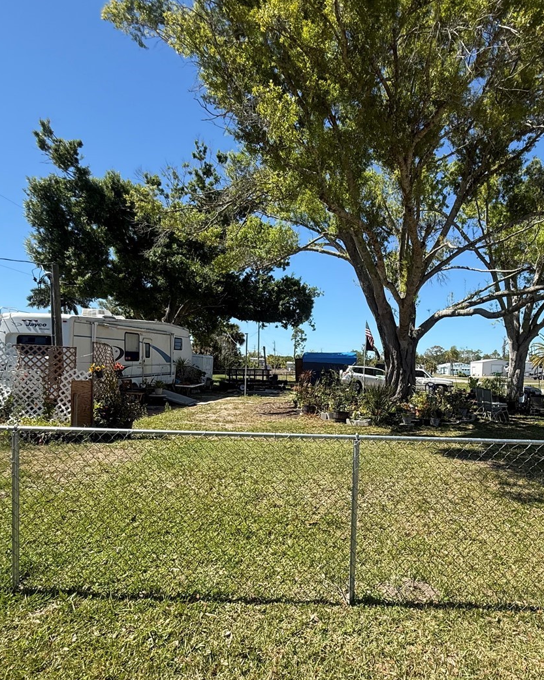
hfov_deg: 64.9
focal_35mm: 21
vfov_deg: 77.3
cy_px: 378
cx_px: 327
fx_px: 423
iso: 50
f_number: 2.2
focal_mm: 2.22
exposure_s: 1/1431
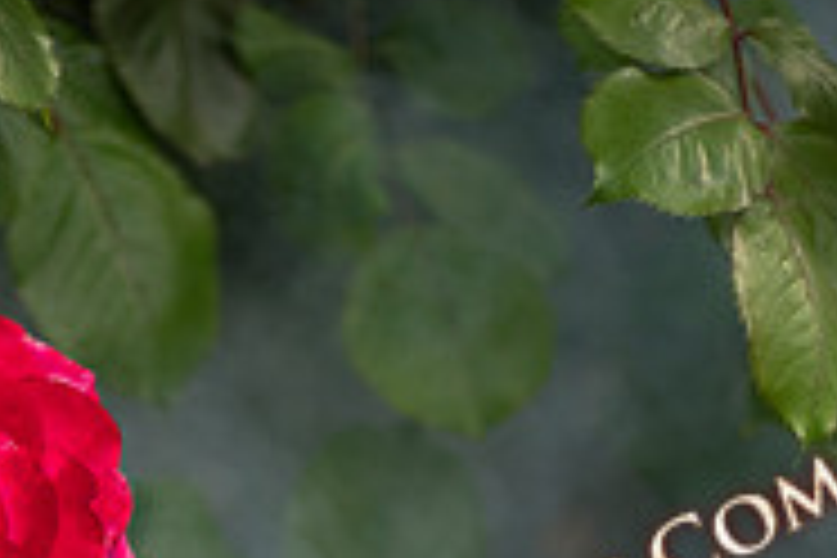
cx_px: 61
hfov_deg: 12.4
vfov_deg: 8.2
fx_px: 3813
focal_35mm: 164
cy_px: 815
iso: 400
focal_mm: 50
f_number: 1.4
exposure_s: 1/8000
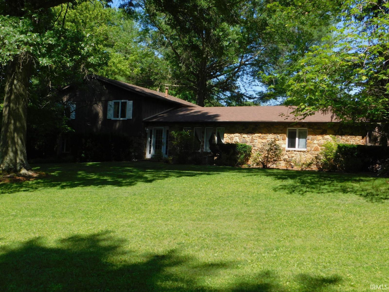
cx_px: 194
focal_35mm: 45
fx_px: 506
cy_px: 146
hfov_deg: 42.1
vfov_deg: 32.2
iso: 125
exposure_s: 1/500
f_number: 3.7
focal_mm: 8
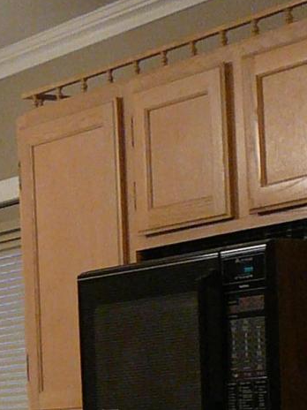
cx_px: -175
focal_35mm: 151
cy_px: 547
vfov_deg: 12.6
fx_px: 1786
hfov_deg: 9.5
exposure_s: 1/13
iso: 200
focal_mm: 5.2
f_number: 2.8
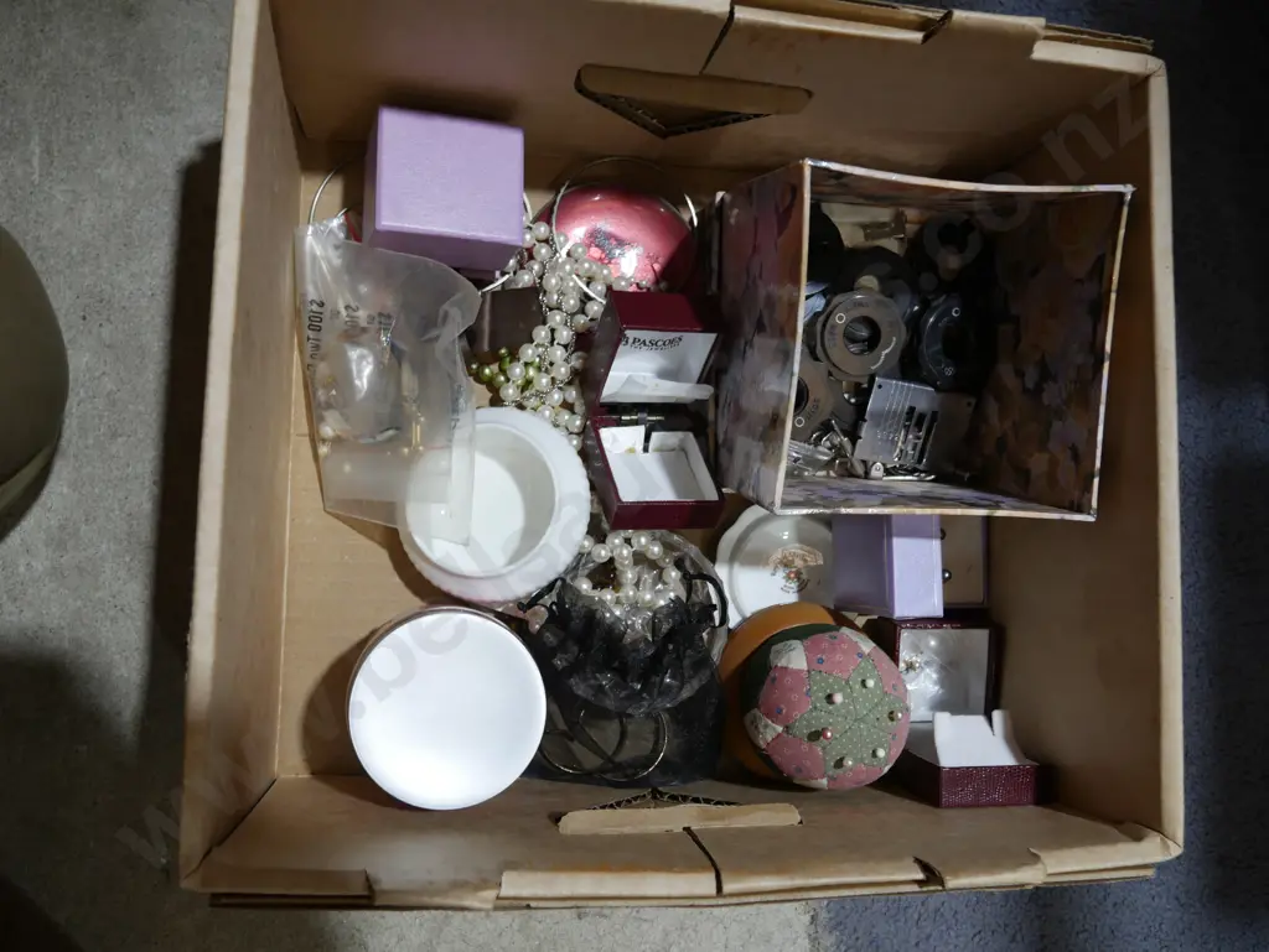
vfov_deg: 46.8
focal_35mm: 30
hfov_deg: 59.9
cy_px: 476
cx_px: 634
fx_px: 1100
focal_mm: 15
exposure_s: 1/60
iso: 250
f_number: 4.5
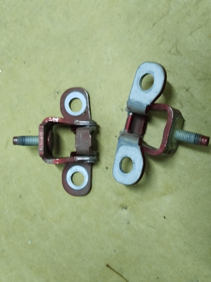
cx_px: 106
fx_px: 390
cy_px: 141
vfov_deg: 39.7
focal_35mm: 48
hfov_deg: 30.3
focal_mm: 5.31
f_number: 1.7
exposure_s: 1/33
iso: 500
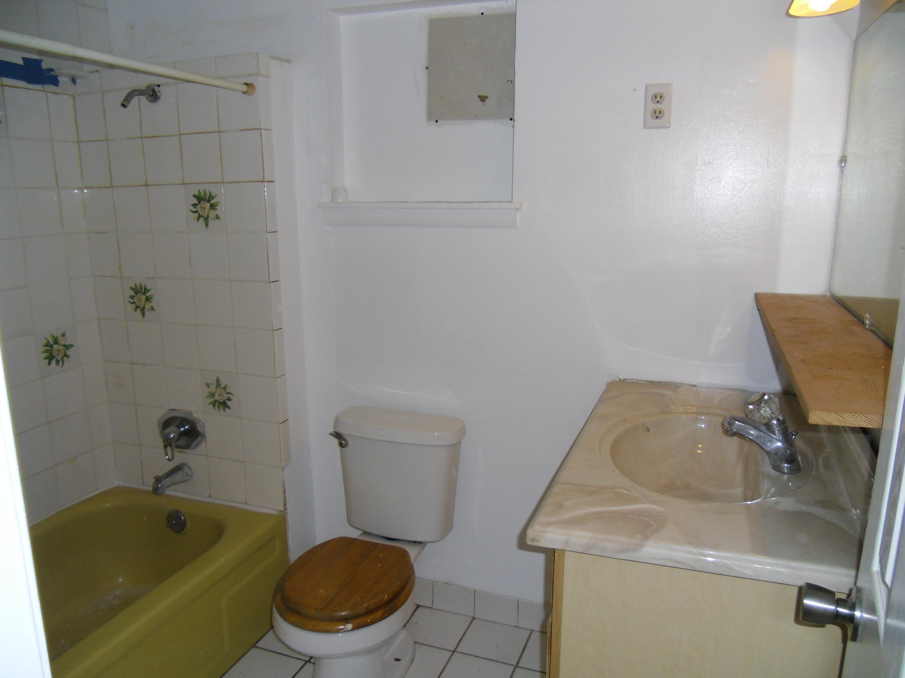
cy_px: 339
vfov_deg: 51.4
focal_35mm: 27
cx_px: 452
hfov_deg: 65.3
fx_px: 706
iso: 100
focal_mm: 4.9
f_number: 3.2
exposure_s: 1/125
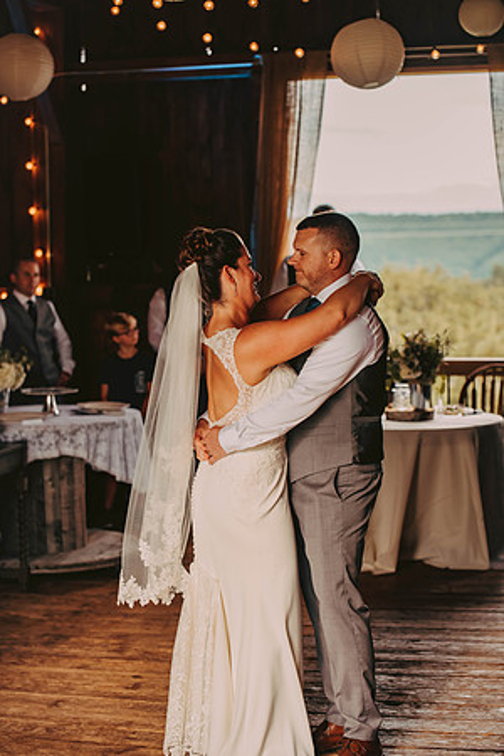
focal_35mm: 70
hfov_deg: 19.5
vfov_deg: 28.8
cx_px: 252
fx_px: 1470
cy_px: 378
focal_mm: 70
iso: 400
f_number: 2.8
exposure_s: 1/400
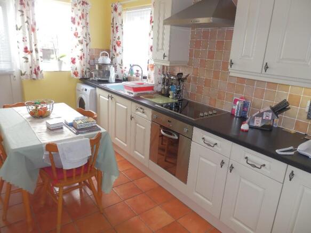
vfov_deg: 54.9
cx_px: 156
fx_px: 225
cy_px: 116
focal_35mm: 25
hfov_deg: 69.4
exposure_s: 1/30
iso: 80
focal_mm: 4.5
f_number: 3
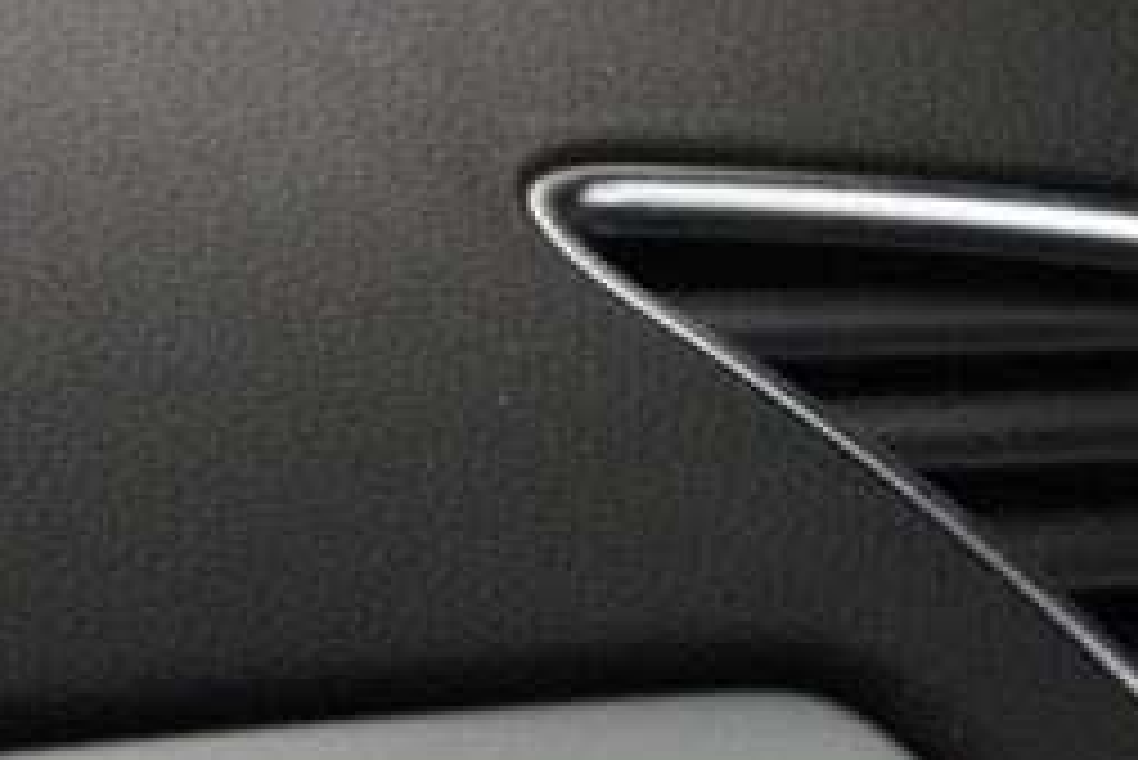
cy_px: 944
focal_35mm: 424
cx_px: 769
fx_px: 13410
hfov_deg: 4.9
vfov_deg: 3.2
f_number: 4
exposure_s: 1/100
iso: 100
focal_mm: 26.1
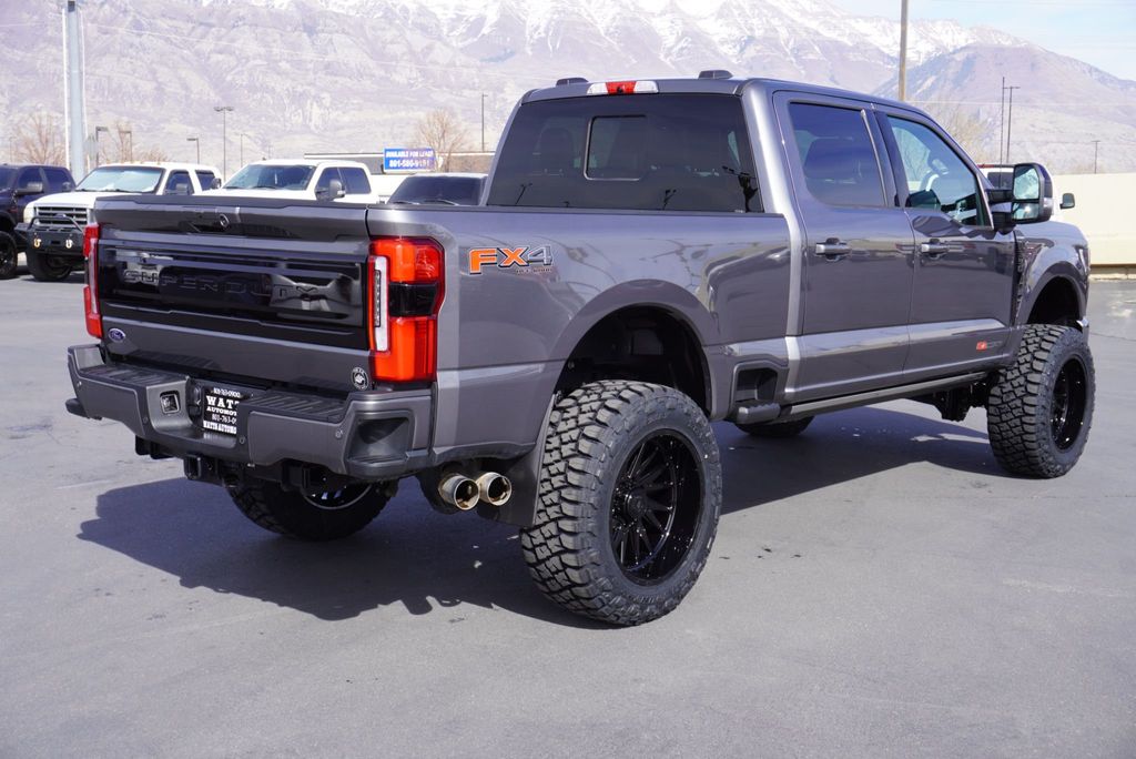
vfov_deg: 30.9
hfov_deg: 44.9
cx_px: 568
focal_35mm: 44
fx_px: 1373
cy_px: 380
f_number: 9
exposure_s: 1/100
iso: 100
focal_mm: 29
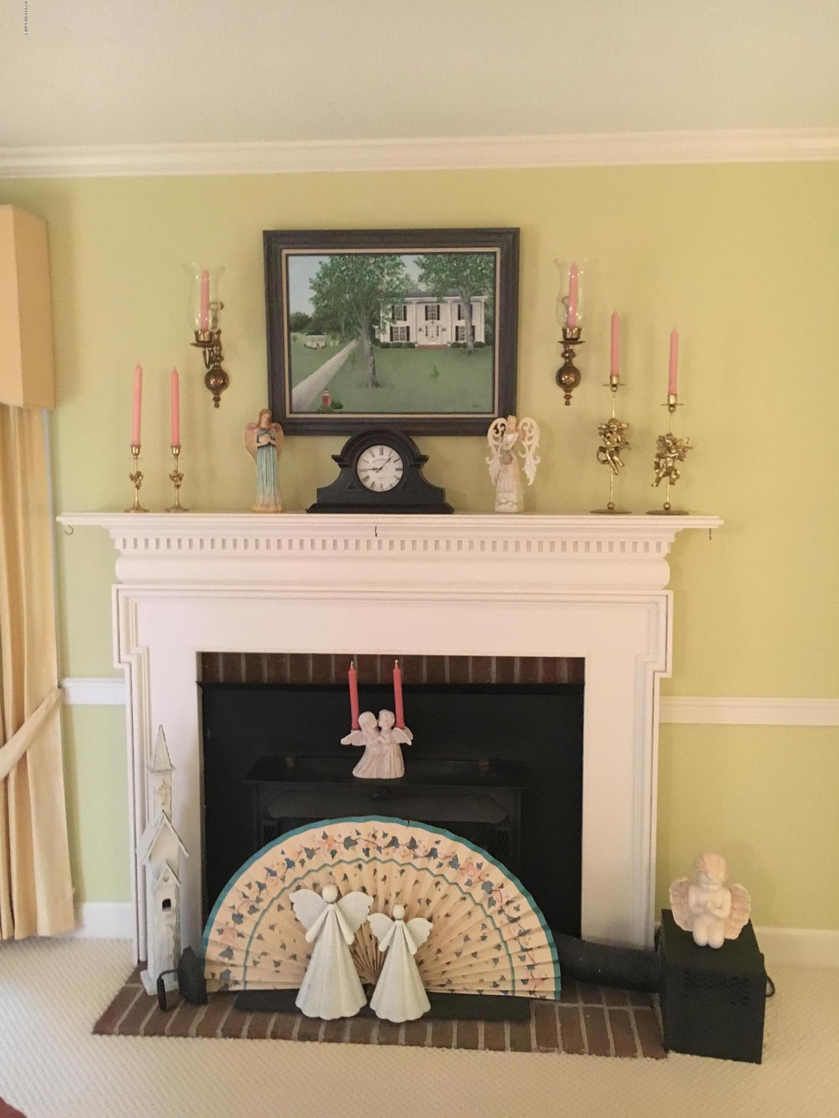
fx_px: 937
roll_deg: +0.0
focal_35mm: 29
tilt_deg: -5.5
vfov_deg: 61.7
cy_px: 559
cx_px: 420
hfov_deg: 48.2
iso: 400
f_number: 2.2
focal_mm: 4.15
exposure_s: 1/15
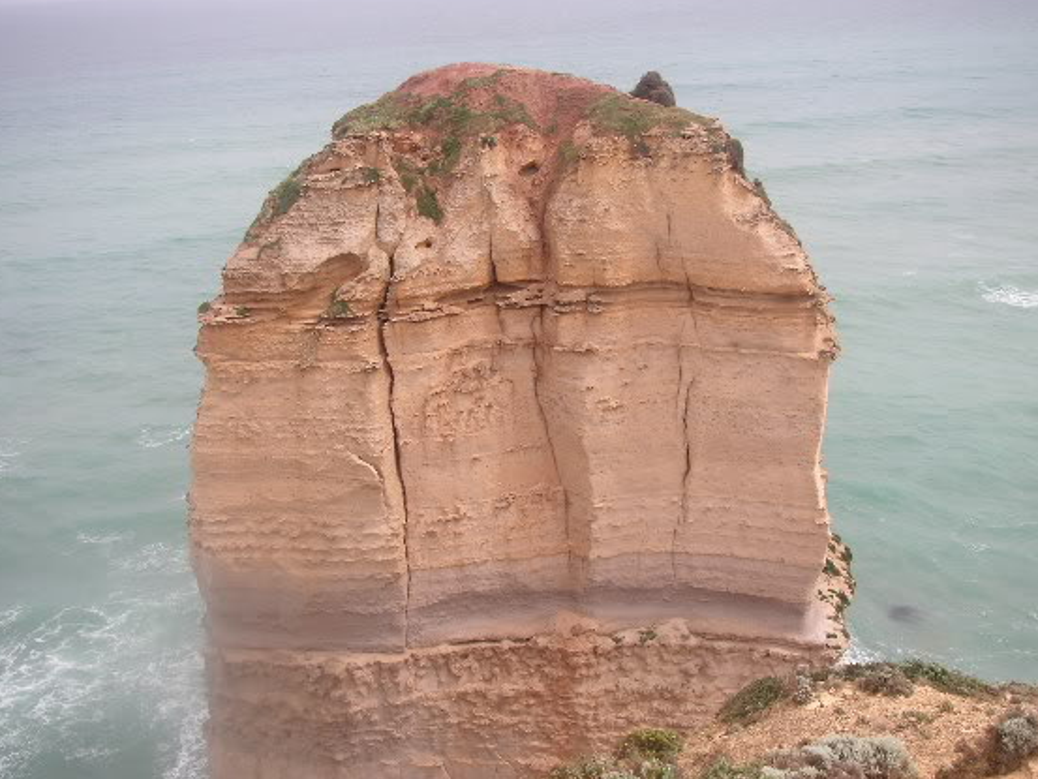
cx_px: 527
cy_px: 407
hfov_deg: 42.9
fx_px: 1320
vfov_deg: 32.9
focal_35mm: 44
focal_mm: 6.3
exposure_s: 1/500
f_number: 3.3
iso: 50
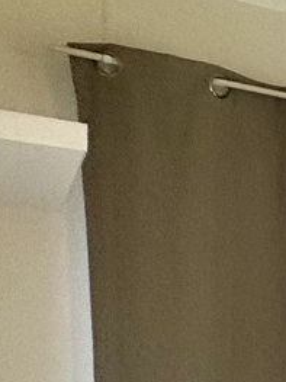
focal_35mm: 80
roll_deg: +0.6
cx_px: 939
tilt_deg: -1.2
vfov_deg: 23.3
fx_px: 882
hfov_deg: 10.3
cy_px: 396
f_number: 2.2
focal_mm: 2.22
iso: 40
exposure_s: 1/110
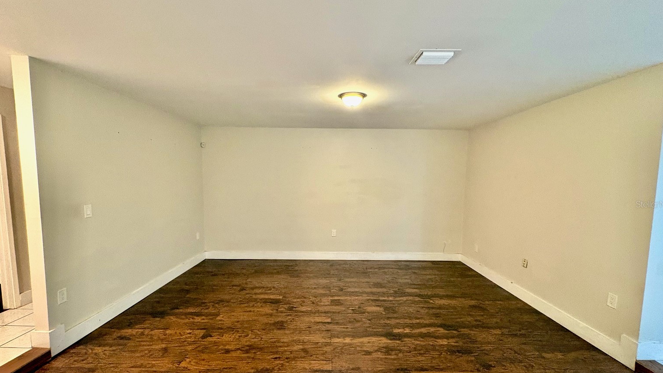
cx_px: 329
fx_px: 281
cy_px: 204
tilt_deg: -6.0
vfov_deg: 67.0
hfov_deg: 99.4
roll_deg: -1.0
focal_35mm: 16
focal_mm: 2.22
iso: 500
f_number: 2.2
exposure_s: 1/60
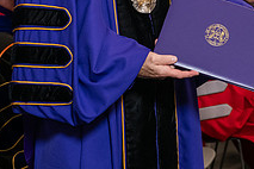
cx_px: 234
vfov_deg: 7.1
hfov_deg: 10.7
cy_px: -39
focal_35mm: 191
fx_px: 1348
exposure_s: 1/125
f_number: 5
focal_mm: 70
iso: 2000
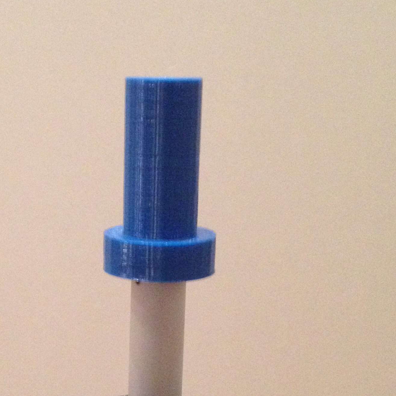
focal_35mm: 77
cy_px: 273
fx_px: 997
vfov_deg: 22.4
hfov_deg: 22.3
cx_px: 108
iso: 500
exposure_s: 1/15
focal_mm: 4.28
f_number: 2.4
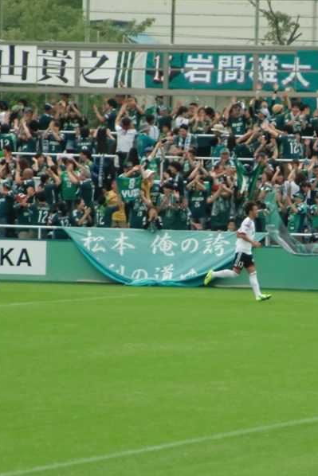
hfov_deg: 4.1
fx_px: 4423
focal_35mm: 334
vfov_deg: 6.2
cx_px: 262
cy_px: 238
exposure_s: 1/250
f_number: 5.8
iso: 250
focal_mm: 43
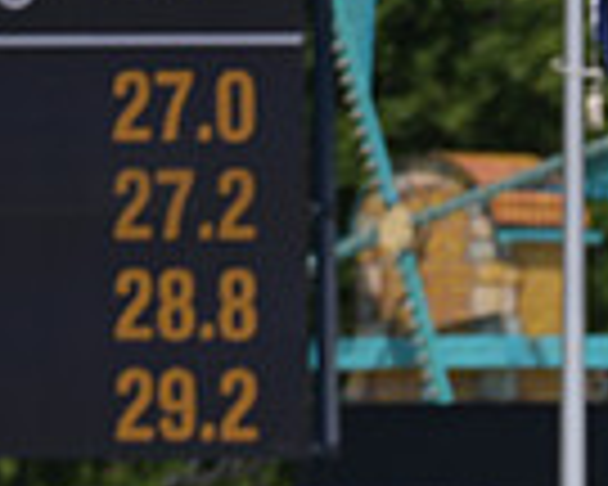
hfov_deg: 1.2
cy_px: 803
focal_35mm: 1612
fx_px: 29007
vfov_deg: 1.0
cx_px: 1085
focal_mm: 400
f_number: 5
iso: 160
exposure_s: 1/1250
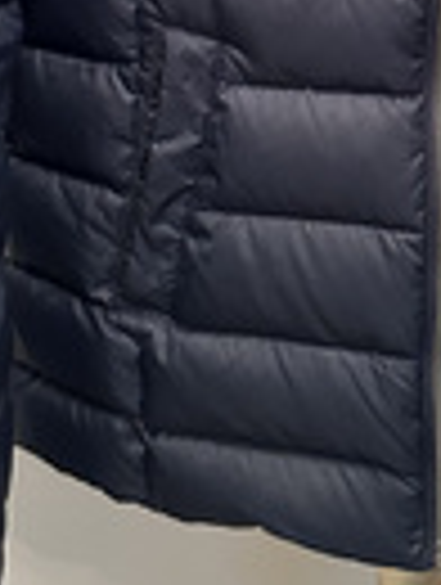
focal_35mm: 92
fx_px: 1558
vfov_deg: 19.6
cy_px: -180
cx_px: 448
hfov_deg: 15.8
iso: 640
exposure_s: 1/33
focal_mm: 6.86
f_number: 1.78
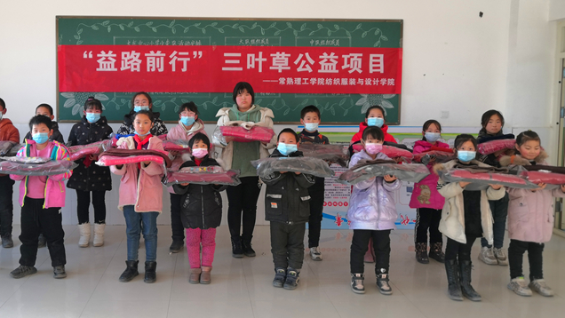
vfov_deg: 31.9
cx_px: 212
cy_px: 129
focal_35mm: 37
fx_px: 554
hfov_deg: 53.4
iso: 64
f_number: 4
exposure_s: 1/50
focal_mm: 3.95
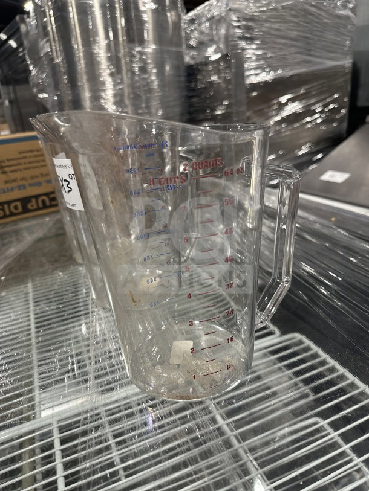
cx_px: 184
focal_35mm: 24
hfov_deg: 56.8
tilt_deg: -20.2
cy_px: 246
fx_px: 341
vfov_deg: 71.6
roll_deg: +4.0
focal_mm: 6.86
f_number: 1.78
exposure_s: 1/120
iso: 250
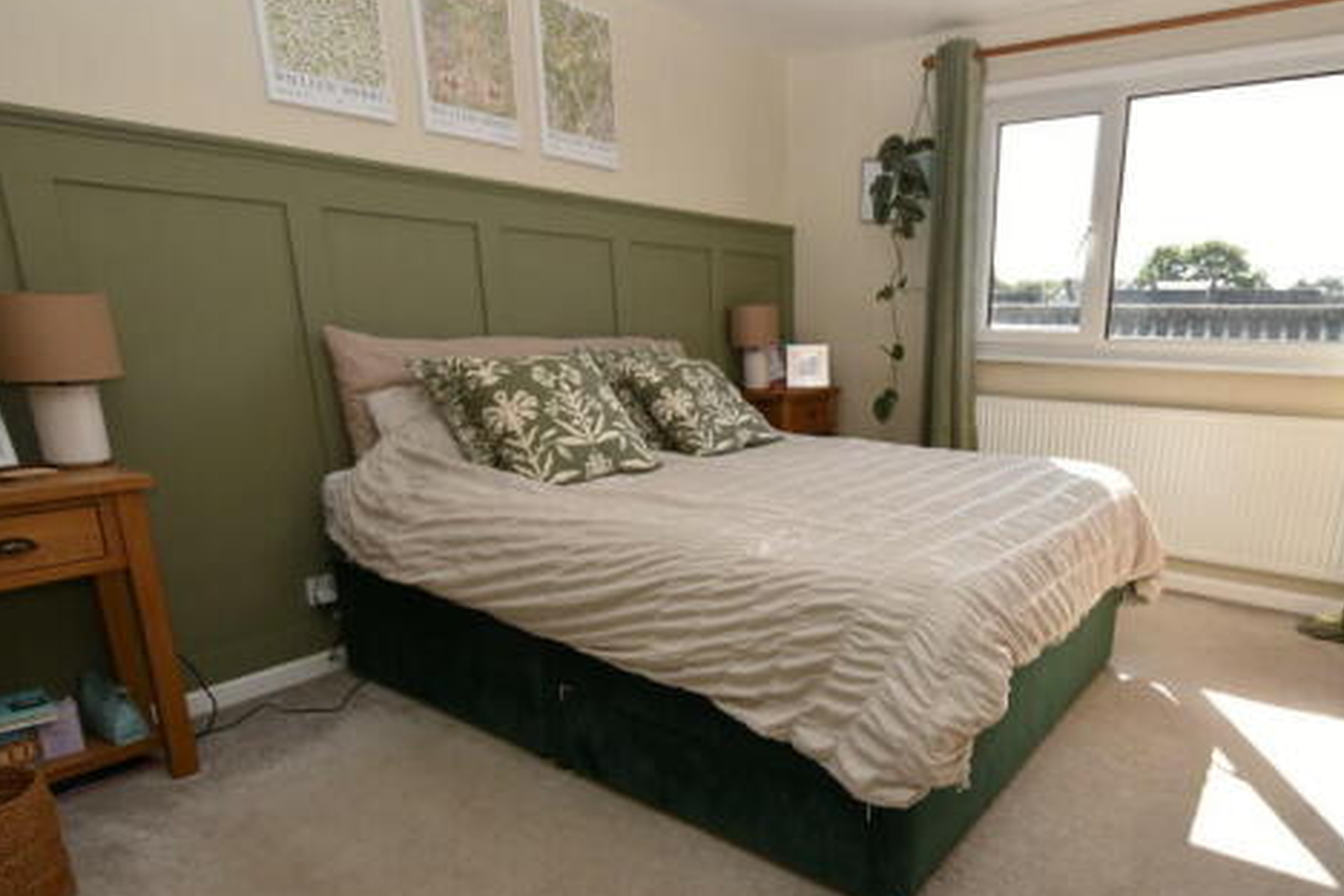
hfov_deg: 79.8
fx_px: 784
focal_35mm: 21
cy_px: 570
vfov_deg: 58.6
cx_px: 837
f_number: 5.6
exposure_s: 1/125
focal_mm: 10
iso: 125
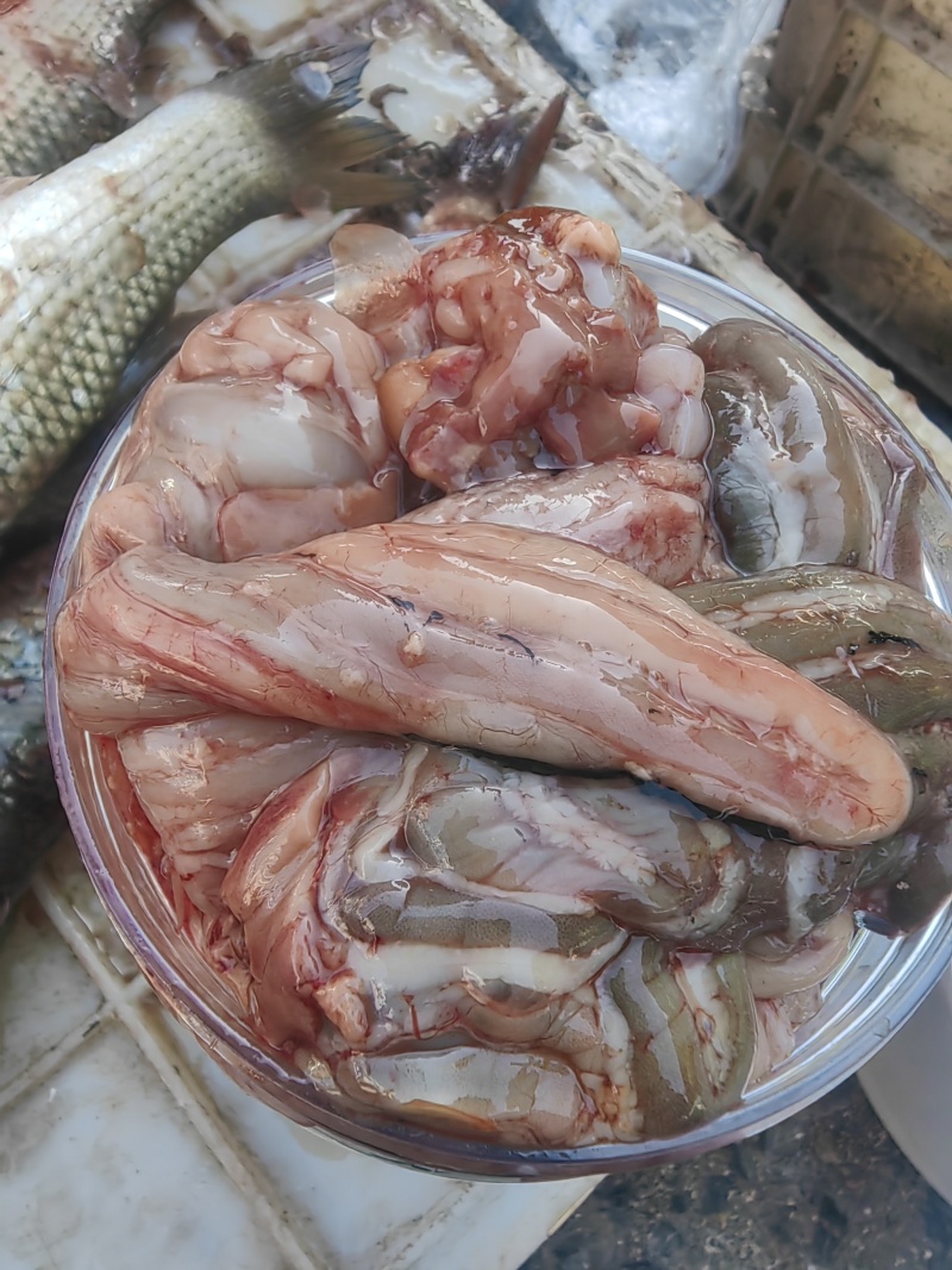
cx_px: 476
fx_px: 990
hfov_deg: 51.3
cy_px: 635
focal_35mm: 27
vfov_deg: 65.3
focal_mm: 1.76
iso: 50
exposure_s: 1/120
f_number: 2.2
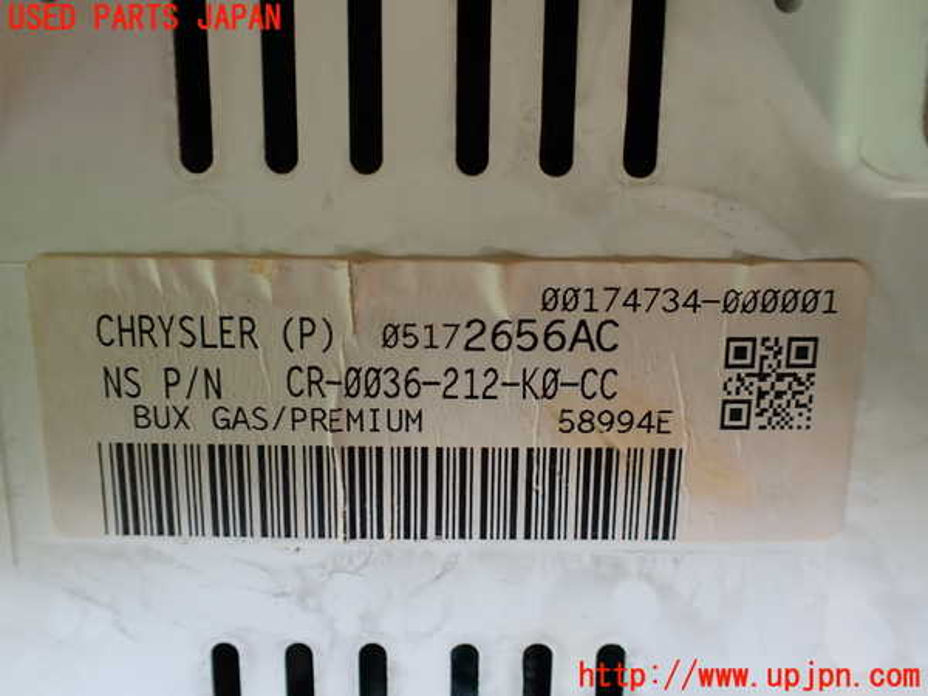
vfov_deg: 46.8
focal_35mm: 30
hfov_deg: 60.0
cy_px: 348
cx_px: 464
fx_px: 804
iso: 160
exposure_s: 1/125
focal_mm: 5.4
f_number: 2.3
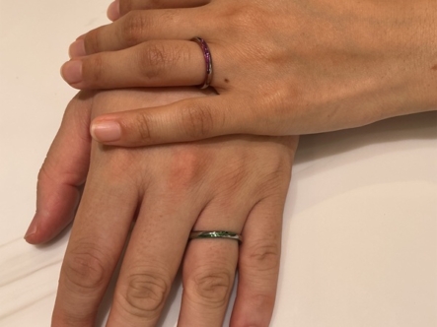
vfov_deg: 48.2
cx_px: 218
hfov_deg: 61.7
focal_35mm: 29
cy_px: 164
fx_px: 366
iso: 20
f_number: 1.8
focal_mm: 3
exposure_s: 1/164
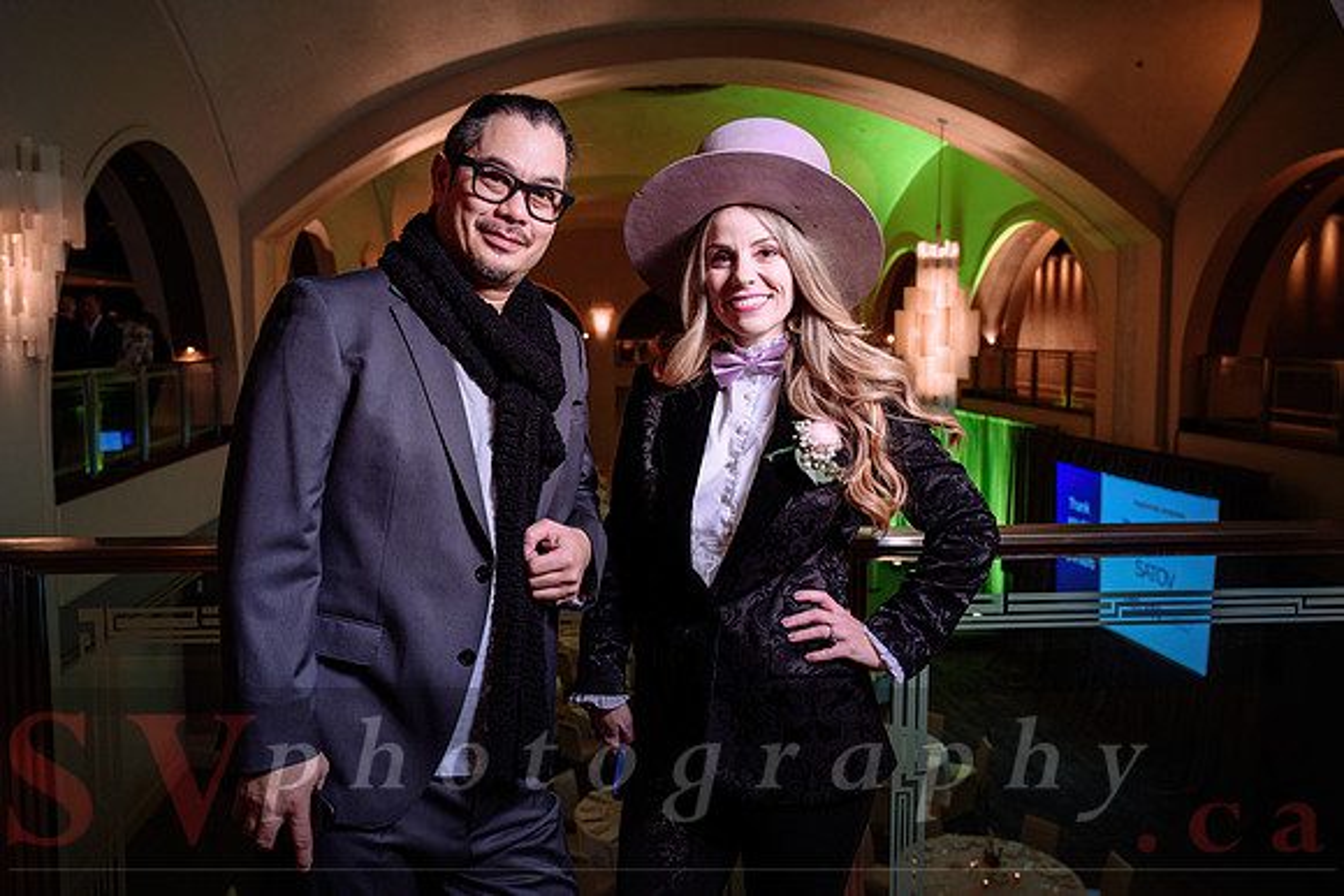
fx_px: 1111
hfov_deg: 62.2
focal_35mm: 30
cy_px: 402
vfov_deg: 43.9
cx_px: 603
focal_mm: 27
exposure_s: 1/80
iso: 800
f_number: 4
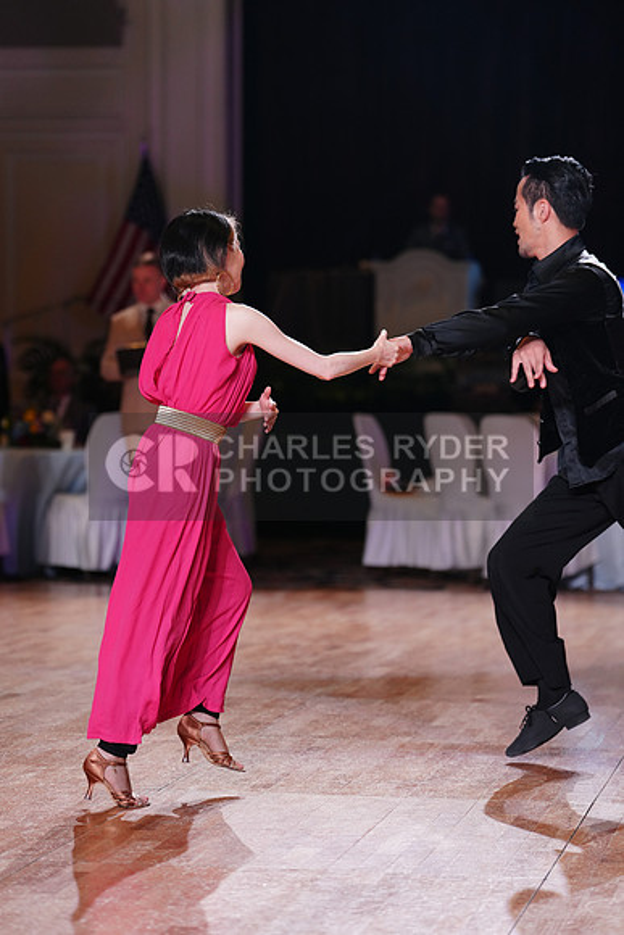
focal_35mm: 106
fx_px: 2754
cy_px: 468
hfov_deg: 12.9
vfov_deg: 19.3
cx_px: 312
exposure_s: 1/400
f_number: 2.8
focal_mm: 106
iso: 1000
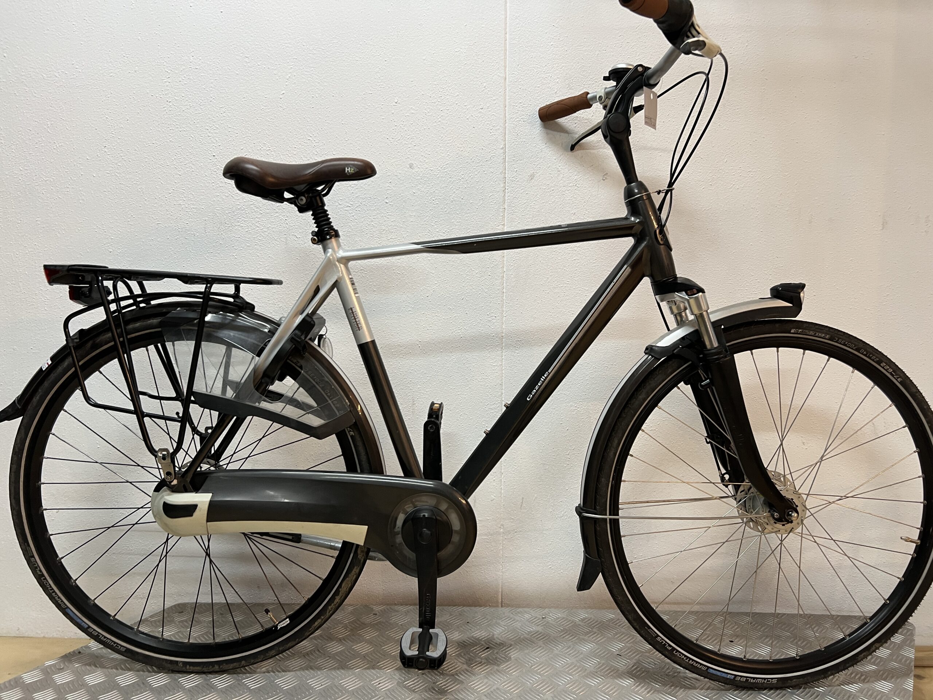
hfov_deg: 67.3
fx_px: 701
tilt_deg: -6.6
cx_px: 466
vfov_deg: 53.1
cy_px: 350
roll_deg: +0.1
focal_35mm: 26
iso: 125
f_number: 1.5
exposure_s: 1/50
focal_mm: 5.7
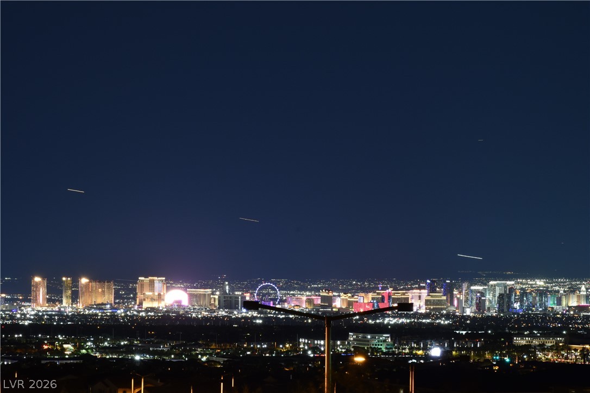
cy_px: 196
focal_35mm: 195
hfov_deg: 10.5
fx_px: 3196
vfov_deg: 7.0
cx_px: 295
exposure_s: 8
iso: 400
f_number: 16
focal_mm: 130
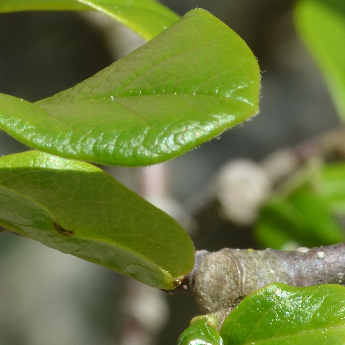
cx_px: -107
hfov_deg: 4.4
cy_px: -340
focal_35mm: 399
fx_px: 4499
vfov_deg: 4.3
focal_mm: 70
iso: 100
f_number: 13
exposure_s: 1/60
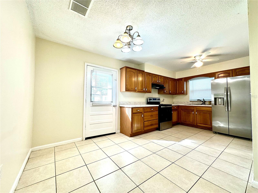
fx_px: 104
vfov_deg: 85.7
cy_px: 96
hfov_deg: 102.1
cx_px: 129
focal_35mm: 14
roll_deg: +0.1
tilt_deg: +2.9
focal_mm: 2.22
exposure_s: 1/120
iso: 125
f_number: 2.2
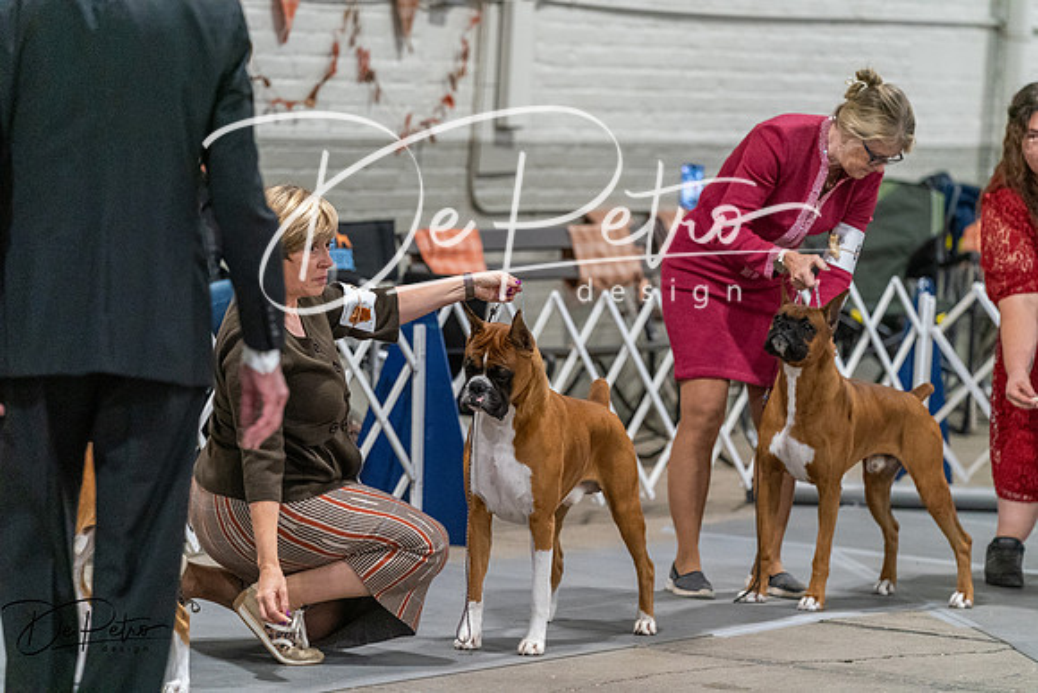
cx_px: 519
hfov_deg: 10.9
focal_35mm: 189
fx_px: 5451
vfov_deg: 7.3
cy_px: 346
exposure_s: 1/250
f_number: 3.5
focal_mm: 189
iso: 6400
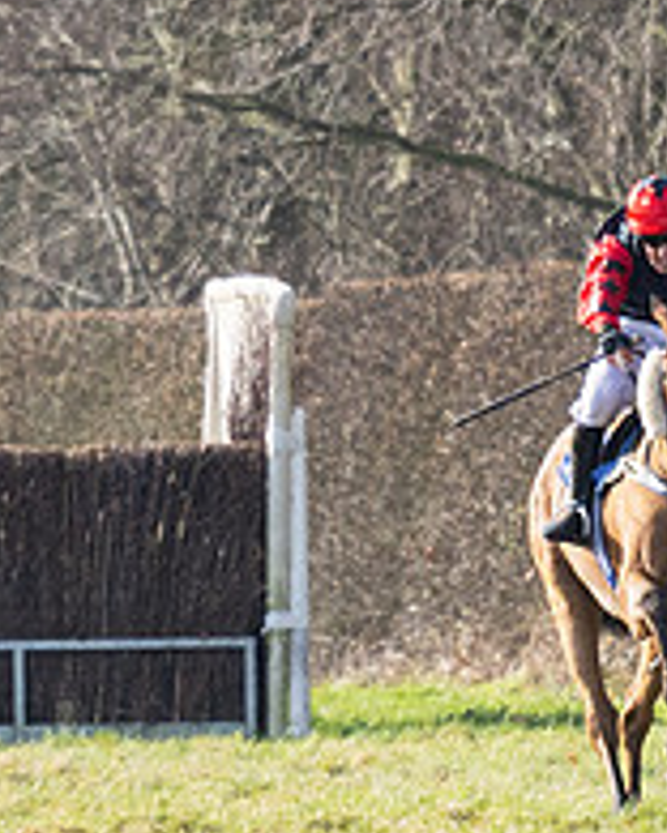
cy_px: 683
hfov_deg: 1.0
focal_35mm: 1555
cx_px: -104
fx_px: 38371
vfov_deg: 1.2
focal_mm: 200
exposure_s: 1/2500
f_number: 4
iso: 400
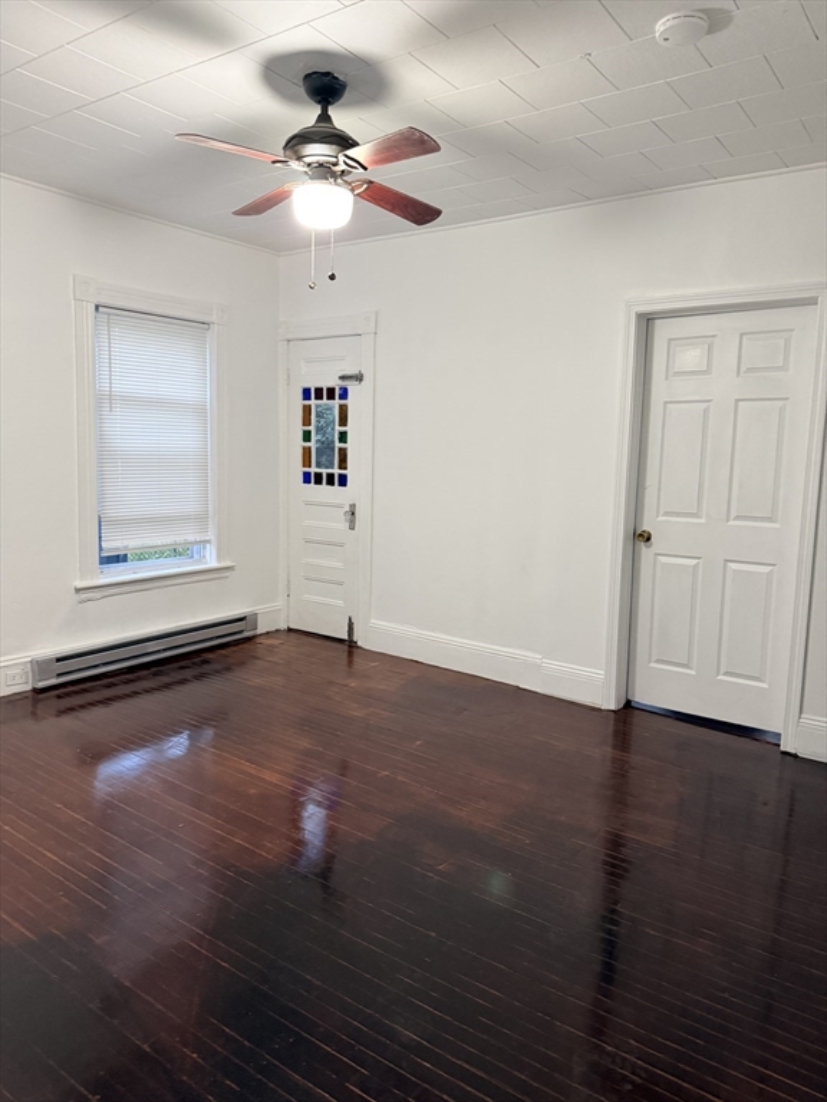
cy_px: 551
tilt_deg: -6.2
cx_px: 414
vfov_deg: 71.6
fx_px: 765
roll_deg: -0.9
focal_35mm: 24
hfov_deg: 56.8
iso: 640
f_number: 1.78
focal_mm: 6.76
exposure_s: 1/60
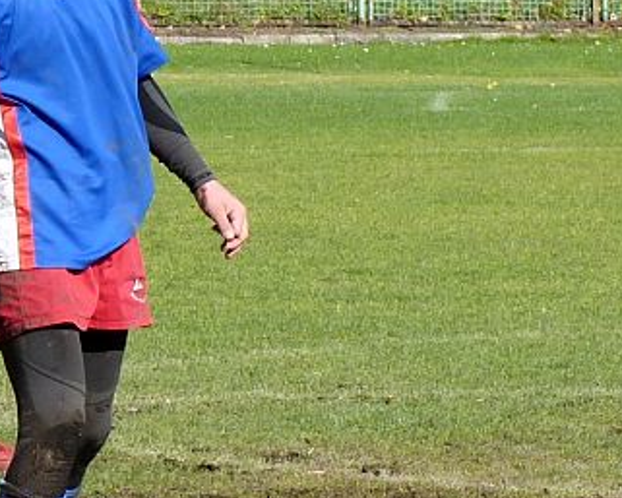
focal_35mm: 584
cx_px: 663
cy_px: 159
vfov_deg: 2.7
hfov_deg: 3.3
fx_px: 10754
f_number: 5.6
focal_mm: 34.2
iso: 80
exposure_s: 1/250
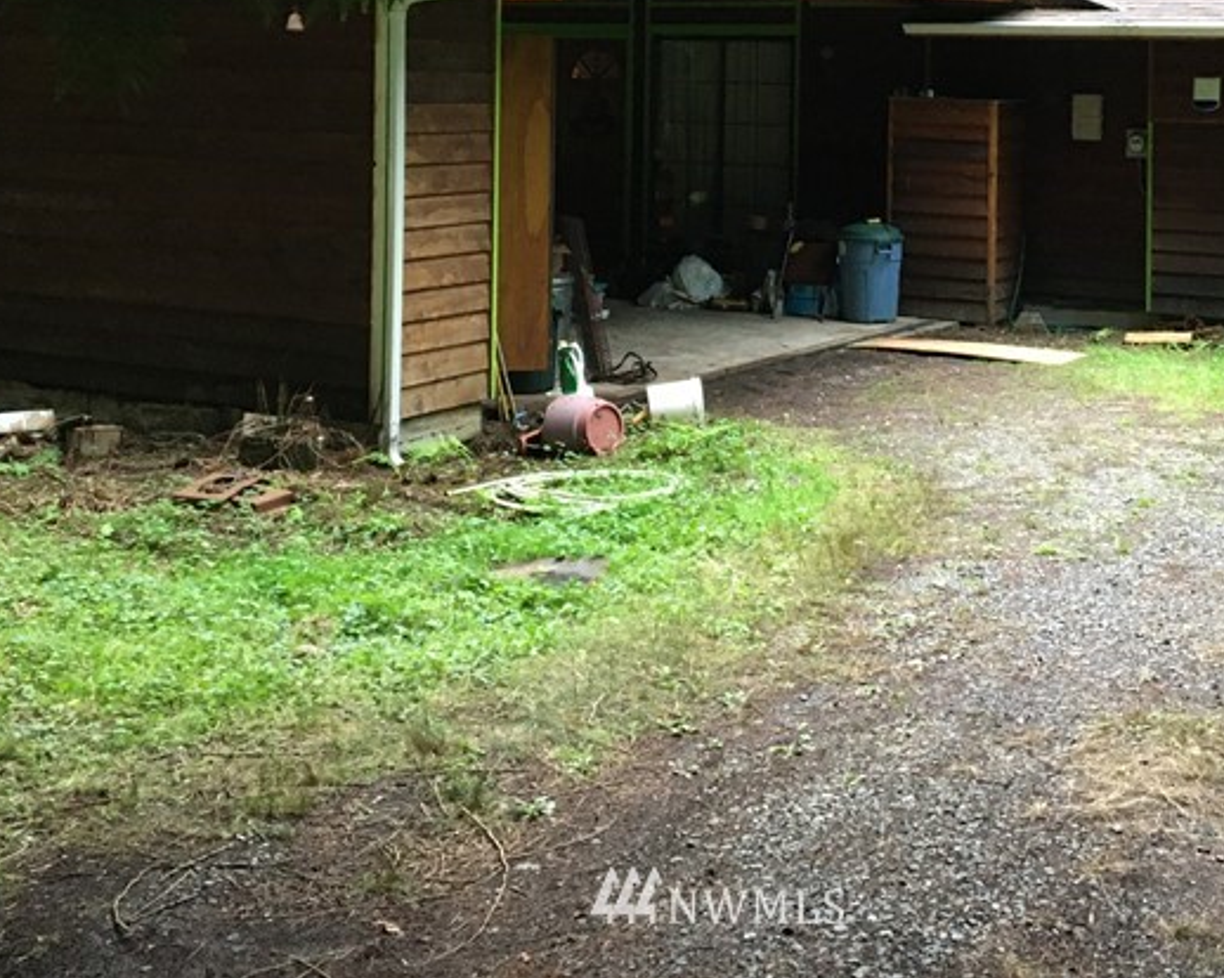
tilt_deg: +0.1
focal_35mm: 56
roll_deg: -0.9
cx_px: 723
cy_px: 78
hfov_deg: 33.5
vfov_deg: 26.1
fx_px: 2028
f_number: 2.2
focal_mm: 4.15
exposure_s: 1/30
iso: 160
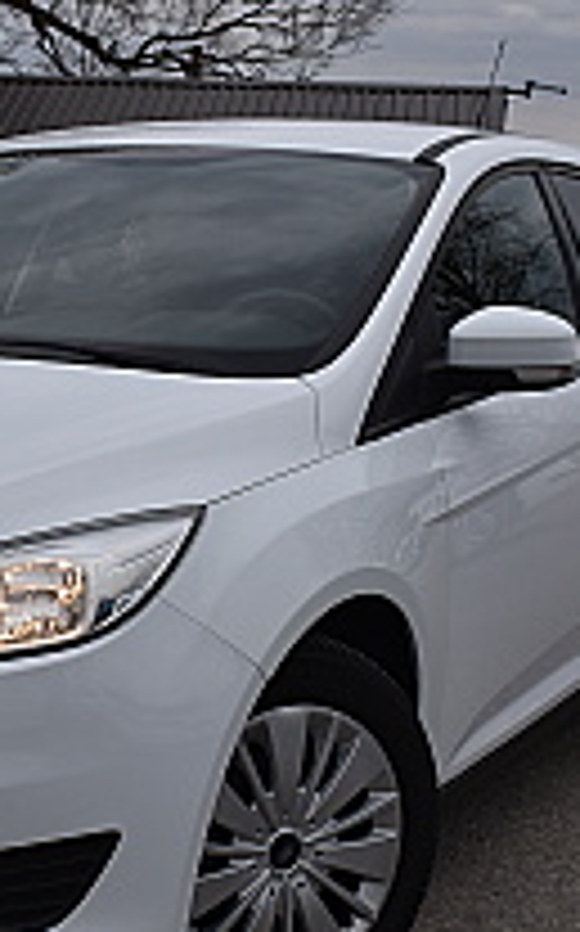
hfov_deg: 17.3
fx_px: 1875
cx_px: 31
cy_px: 529
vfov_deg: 27.8
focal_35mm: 74
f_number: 8
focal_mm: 25
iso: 200
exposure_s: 1/400
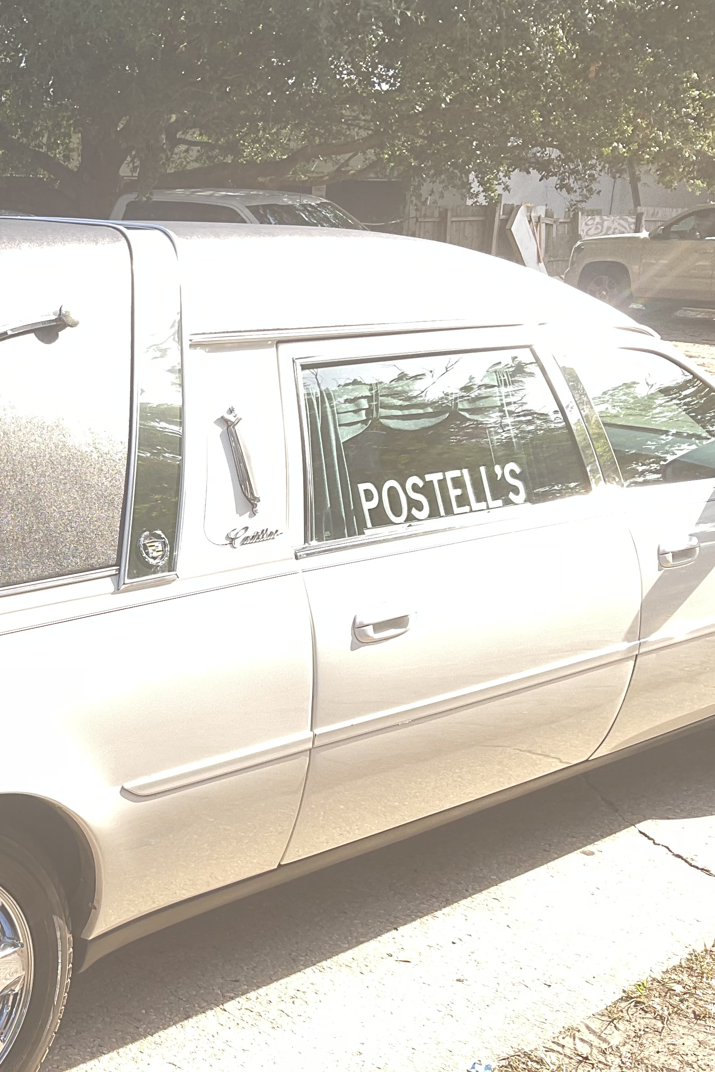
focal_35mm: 51
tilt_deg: -16.0
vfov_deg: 38.8
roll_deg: -1.6
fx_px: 1519
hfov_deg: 25.1
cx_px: -14
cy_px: 624
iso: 25
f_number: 1.8
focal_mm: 3
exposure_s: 1/122
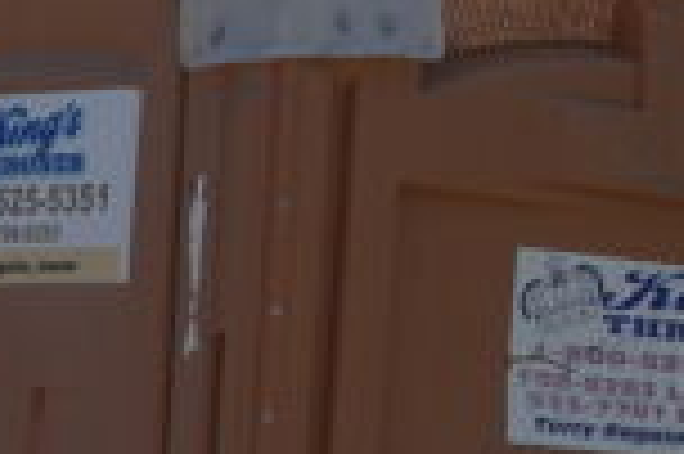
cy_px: 510
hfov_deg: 7.2
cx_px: -639
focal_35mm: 277
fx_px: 5250
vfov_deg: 4.9
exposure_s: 1/200
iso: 200
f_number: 13
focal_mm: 35
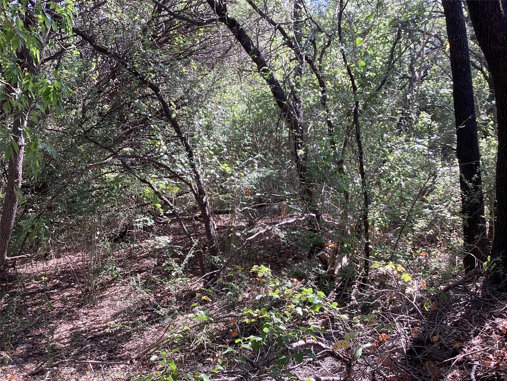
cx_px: 254
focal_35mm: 31
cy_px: 190
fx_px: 454
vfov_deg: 45.4
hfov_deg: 58.4
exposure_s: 1/120
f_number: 2.4
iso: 50
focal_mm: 3.3
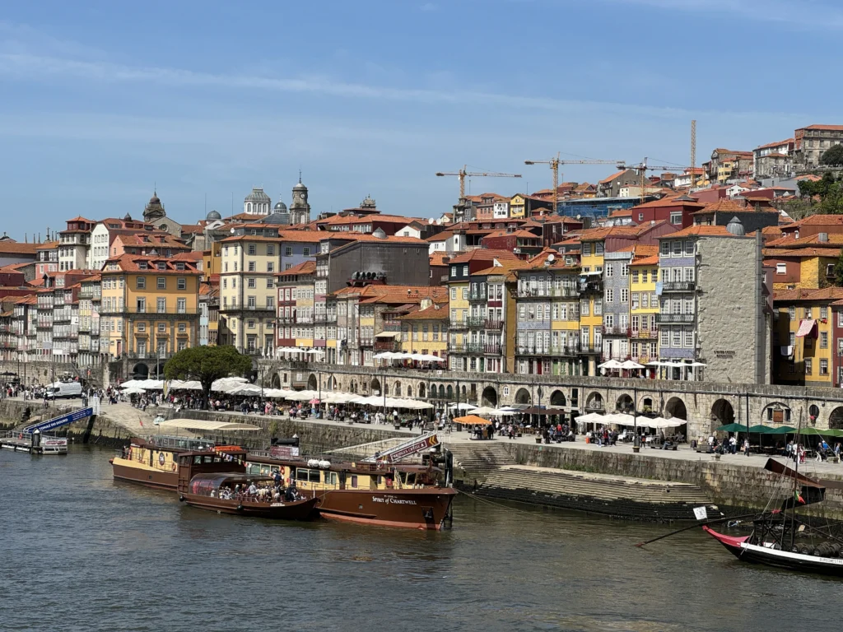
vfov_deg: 19.1
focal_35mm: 77
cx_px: 422
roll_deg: -0.8
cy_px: 316
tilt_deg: +1.3
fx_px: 1875
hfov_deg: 25.3
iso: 25
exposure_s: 1/1064
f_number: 2.8
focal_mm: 9
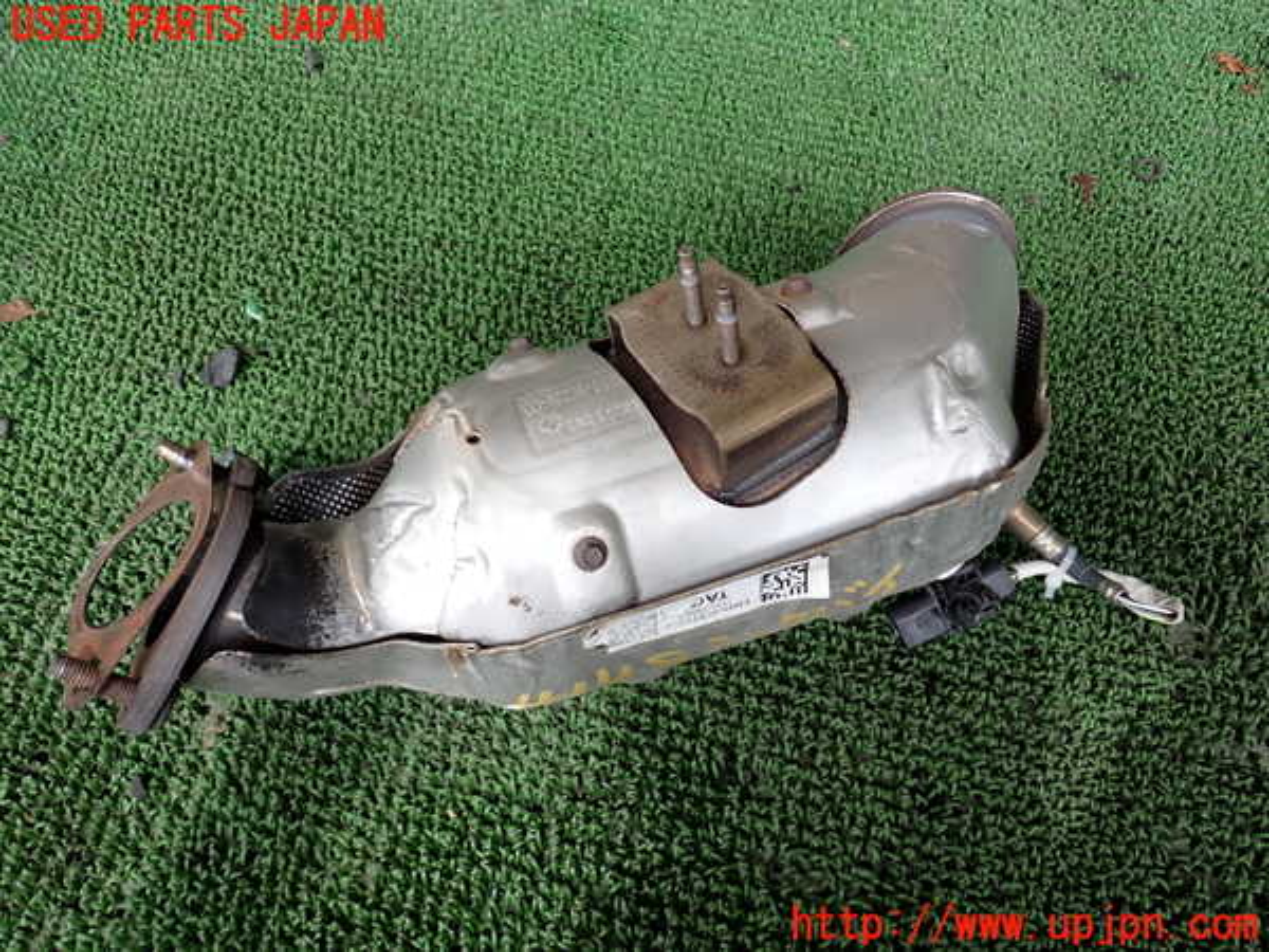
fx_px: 1100
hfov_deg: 60.0
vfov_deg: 46.8
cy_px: 476
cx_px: 634
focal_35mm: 30
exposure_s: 1/125
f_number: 2.3
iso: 100
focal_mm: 5.4
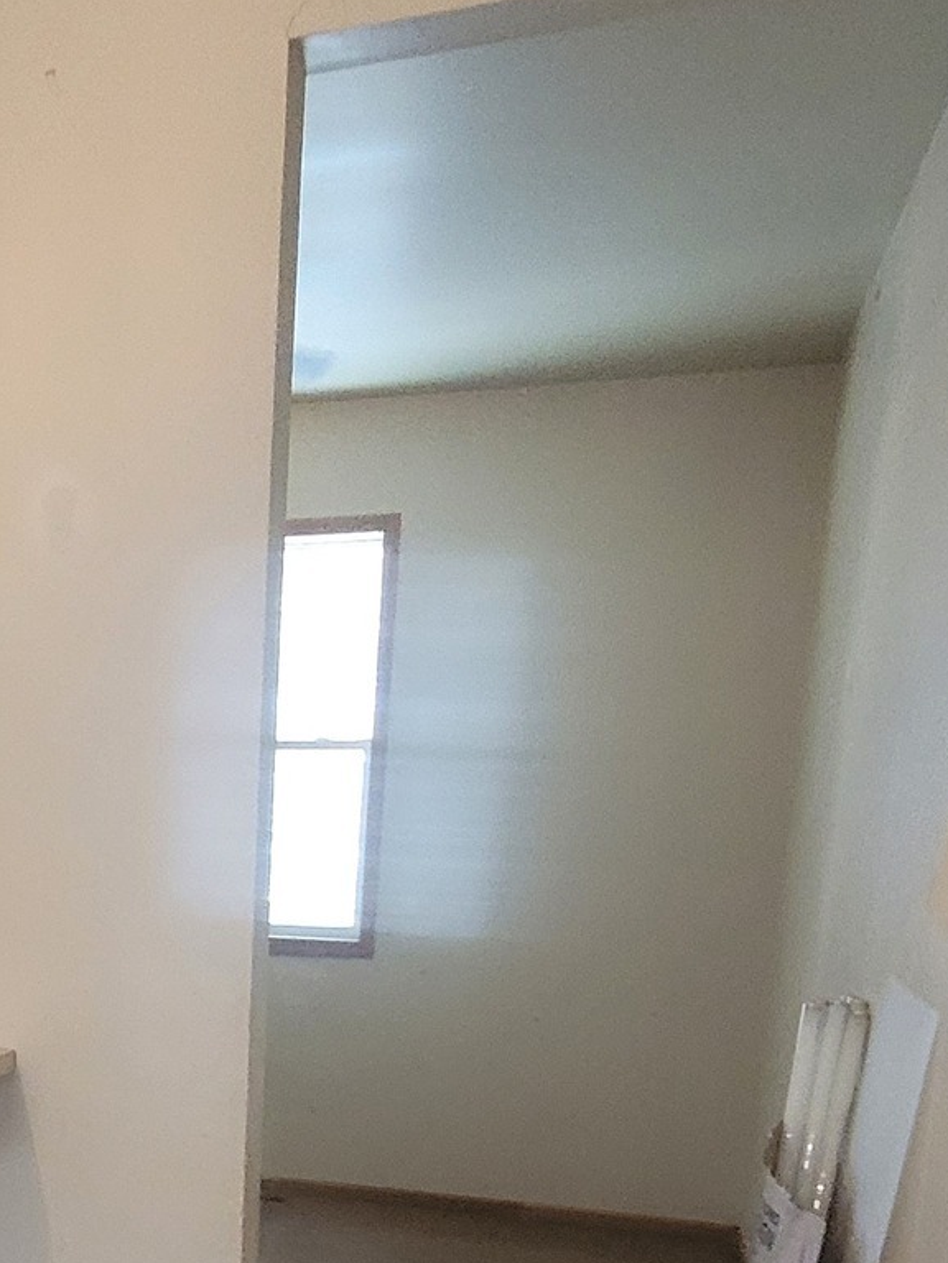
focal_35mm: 39
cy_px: 1153
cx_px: 104
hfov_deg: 34.8
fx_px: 1424
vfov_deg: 43.4
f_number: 2.2
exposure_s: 1/60
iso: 400
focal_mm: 1.74
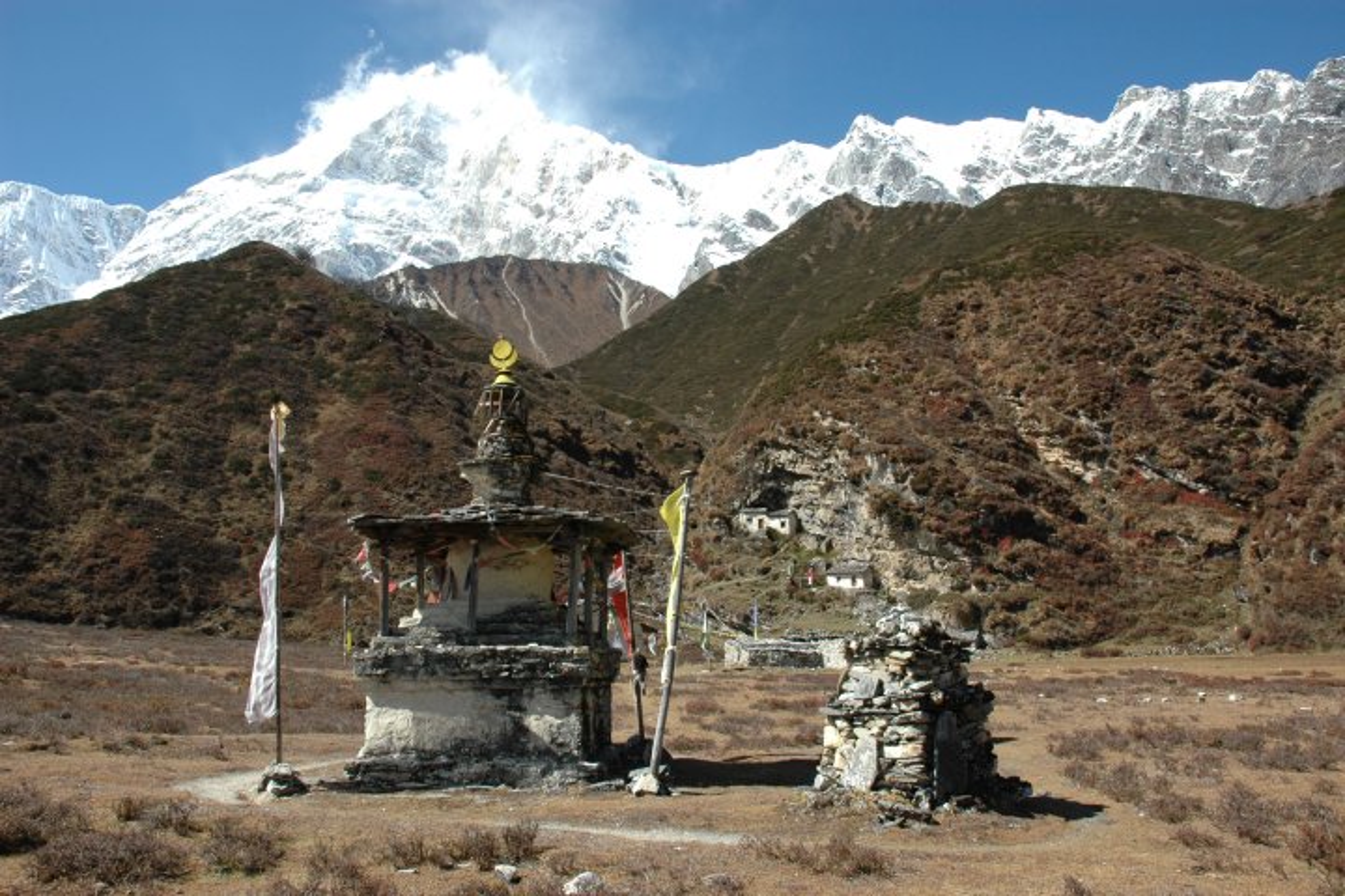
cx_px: 672
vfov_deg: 47.9
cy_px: 448
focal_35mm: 27
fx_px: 1009
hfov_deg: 67.4
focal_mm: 18
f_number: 11
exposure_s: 1/200
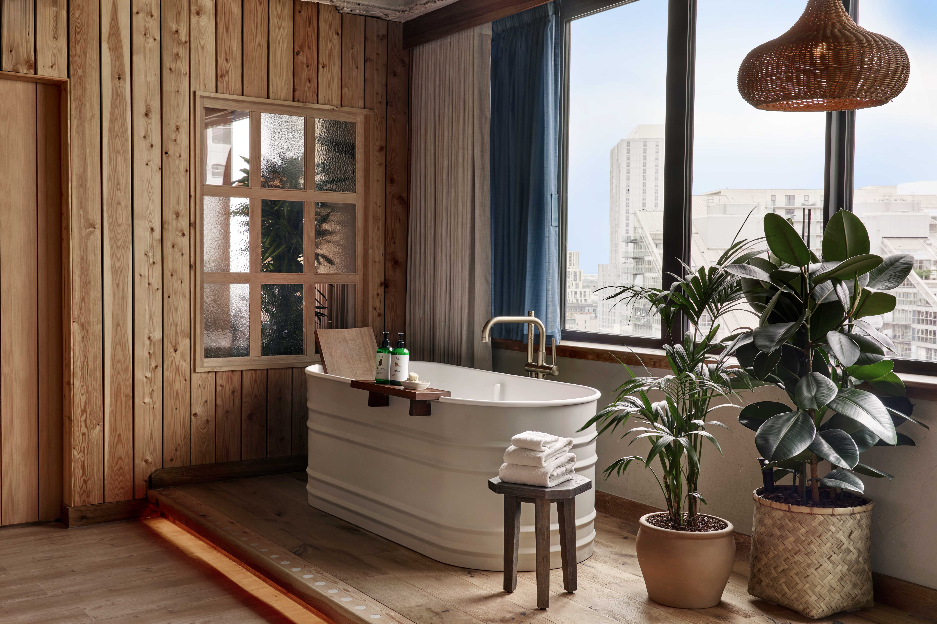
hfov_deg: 49.6
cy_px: 312
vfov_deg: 34.2
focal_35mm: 39
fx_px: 1015
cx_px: 468
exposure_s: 1/20
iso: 100
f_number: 11
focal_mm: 39
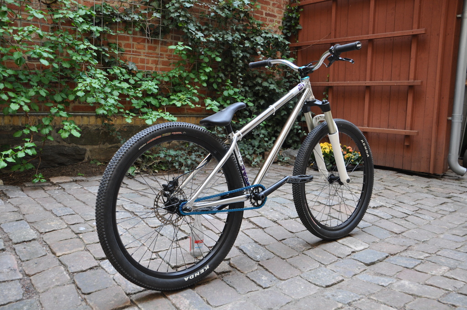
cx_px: 234
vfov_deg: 41.6
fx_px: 408
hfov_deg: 59.6
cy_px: 155
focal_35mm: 32
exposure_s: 1/15
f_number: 4
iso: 400
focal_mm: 21
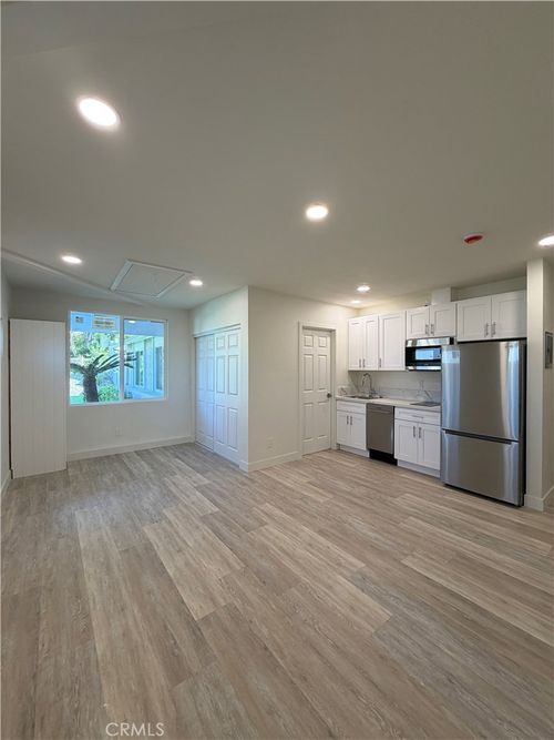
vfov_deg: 102.1
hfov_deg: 85.7
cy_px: 370
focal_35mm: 14
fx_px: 299
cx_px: 277
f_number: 2.2
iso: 125
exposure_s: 1/120
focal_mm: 2.22
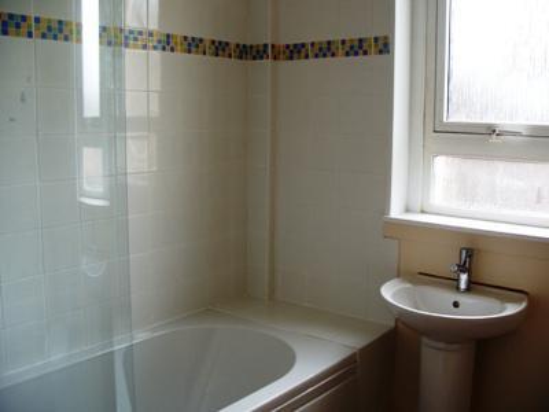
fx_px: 555
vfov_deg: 40.7
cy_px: 206
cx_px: 274
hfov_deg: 52.6
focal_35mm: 35
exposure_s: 1/45
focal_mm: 7.8
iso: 100
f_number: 2.8
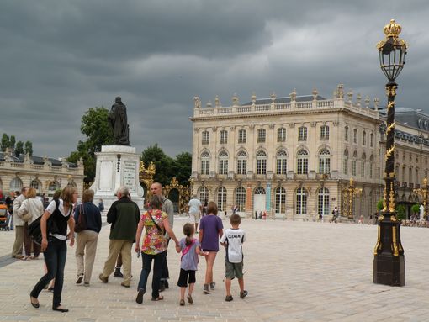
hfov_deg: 34.3
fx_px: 694
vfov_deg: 26.1
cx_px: 214
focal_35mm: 56
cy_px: 161
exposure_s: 1/202
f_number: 5.6
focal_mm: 9.8
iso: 64
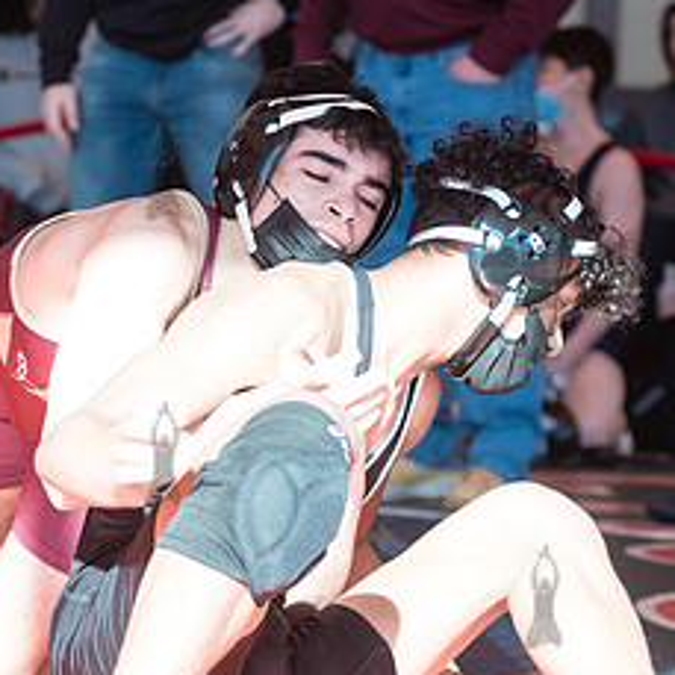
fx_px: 3795
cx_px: 162
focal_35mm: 172
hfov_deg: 10.1
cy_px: 452
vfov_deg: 10.2
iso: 400
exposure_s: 1/400
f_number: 4
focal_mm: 80
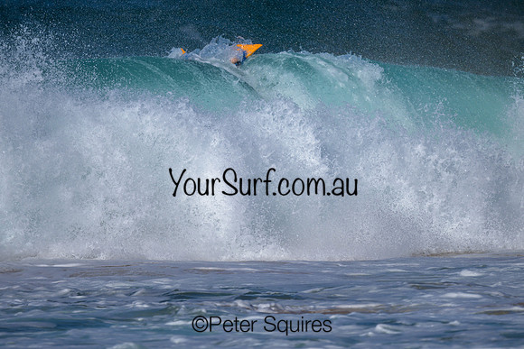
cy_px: 174
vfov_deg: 1.5
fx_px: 12937
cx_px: 239
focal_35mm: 889
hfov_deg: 2.3
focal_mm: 800
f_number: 6.3
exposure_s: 1/2000
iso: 110
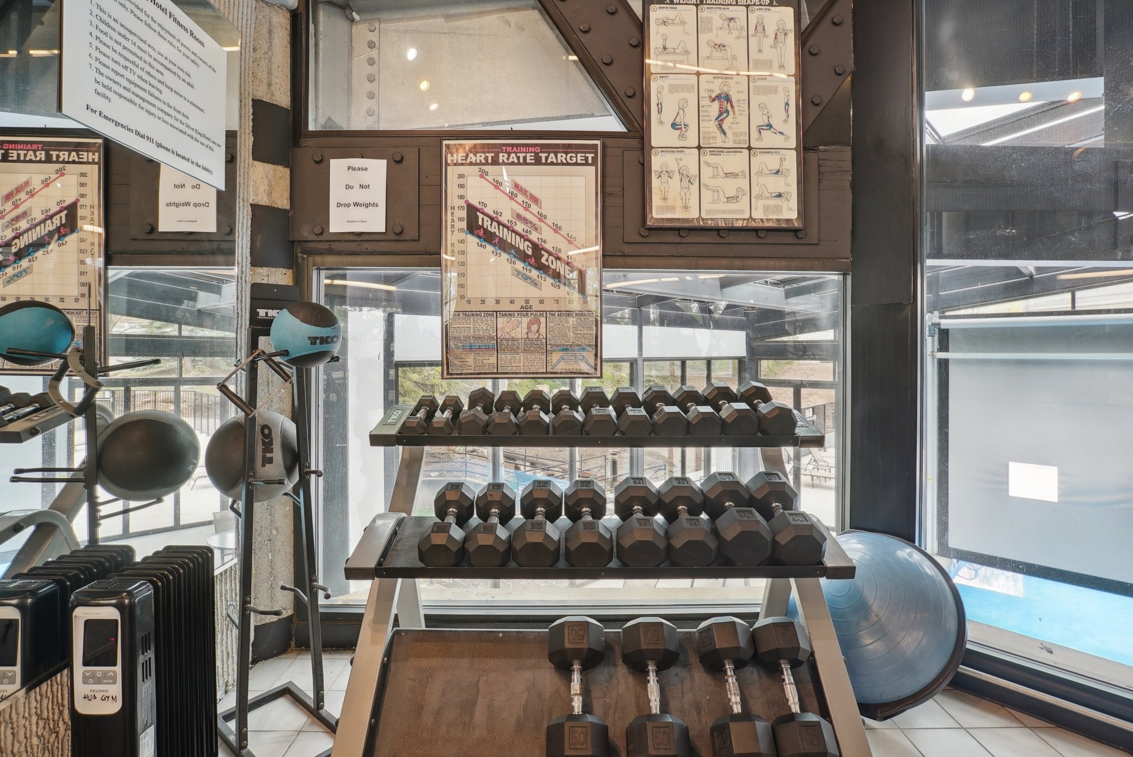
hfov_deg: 90.0
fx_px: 567
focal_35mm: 18
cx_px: 566
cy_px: 378
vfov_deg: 67.5
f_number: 8
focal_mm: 18
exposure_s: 1/8
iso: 400
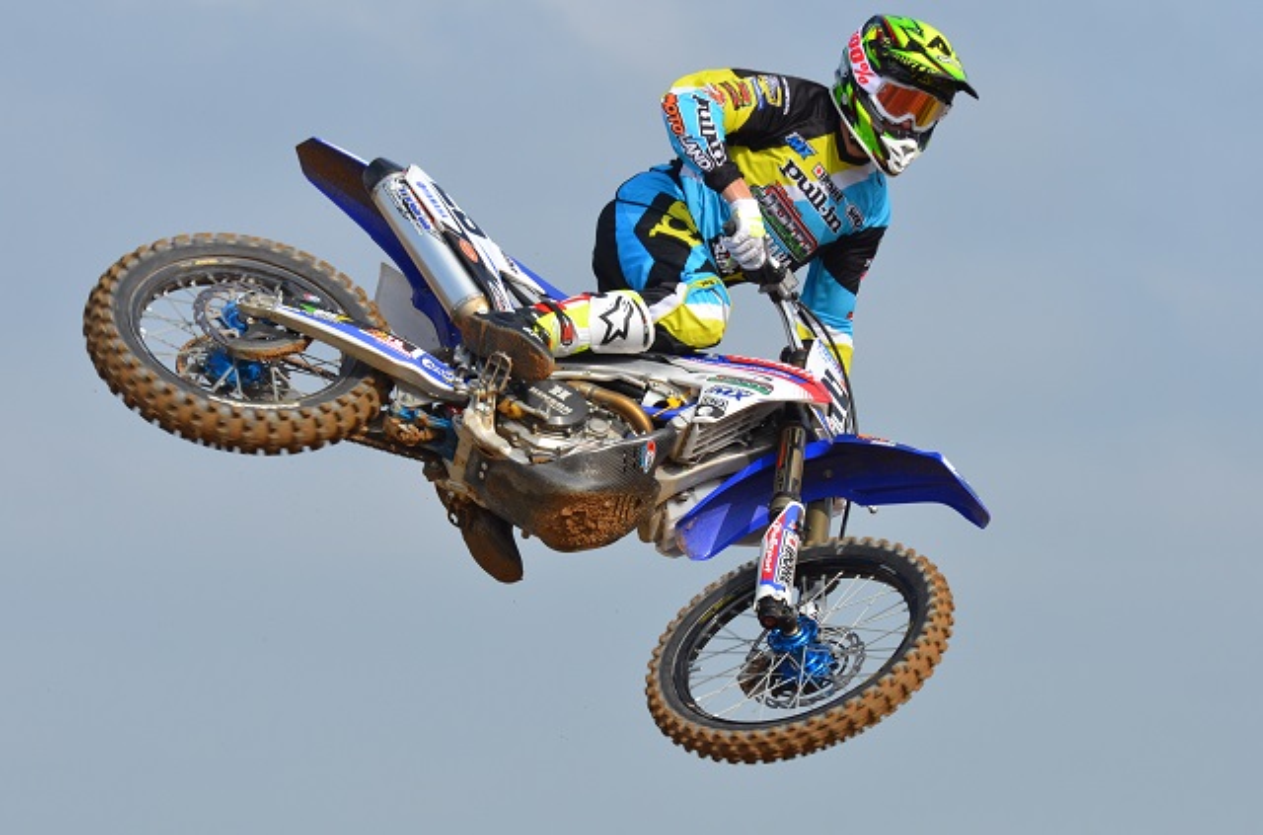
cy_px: 418
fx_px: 8922
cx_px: 632
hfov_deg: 8.1
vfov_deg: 5.4
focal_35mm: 255
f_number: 6.3
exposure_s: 1/1600
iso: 400
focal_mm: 170
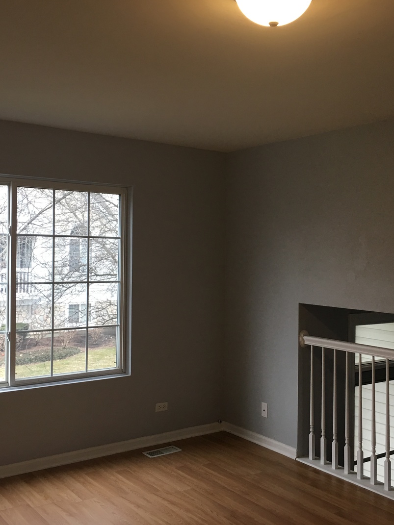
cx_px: 220
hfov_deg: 36.8
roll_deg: -1.1
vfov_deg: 47.9
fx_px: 592
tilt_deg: +1.6
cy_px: 262
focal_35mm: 39
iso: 32
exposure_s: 1/30
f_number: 2.2
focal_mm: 4.15
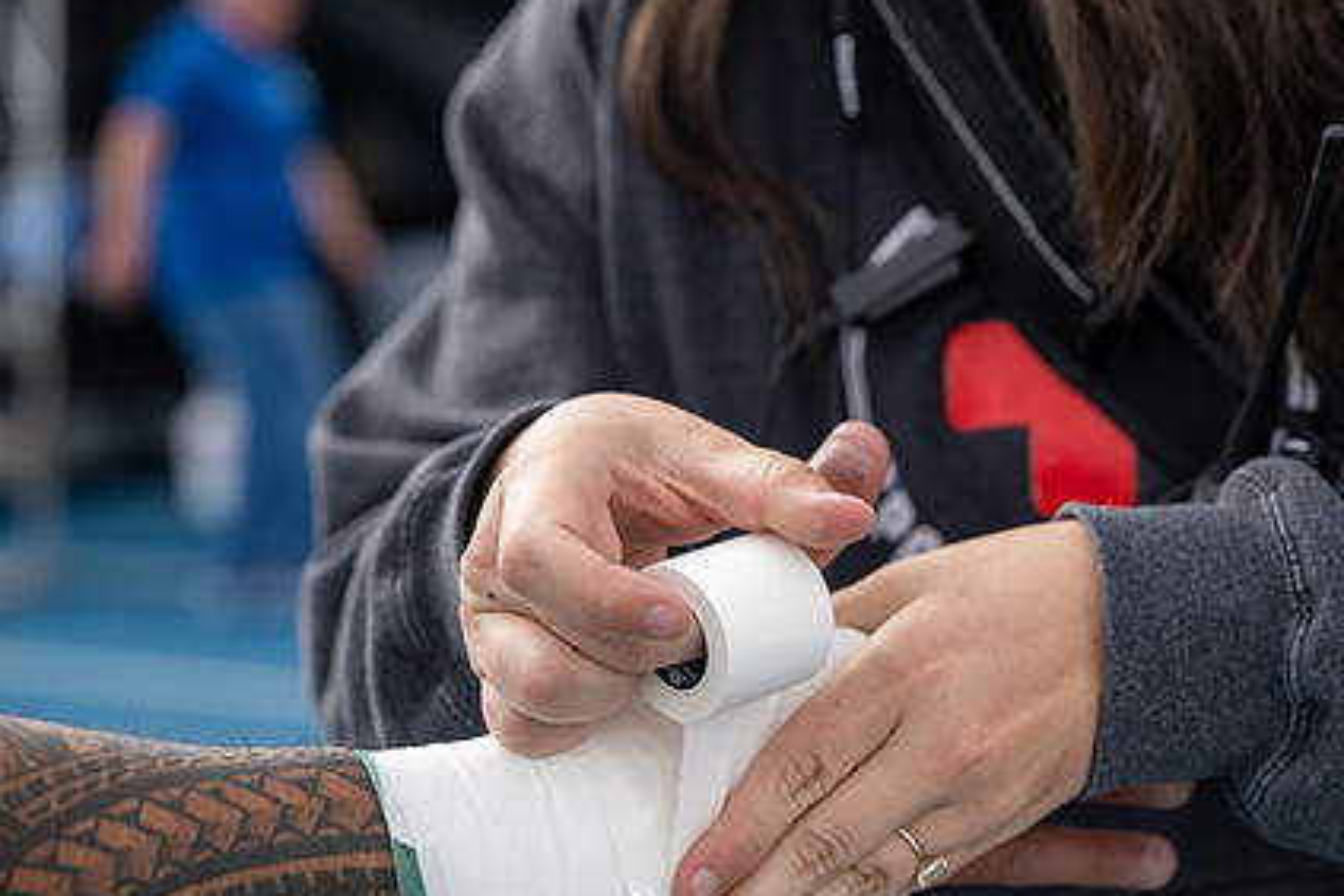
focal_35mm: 96
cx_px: 918
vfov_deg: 14.2
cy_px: 500
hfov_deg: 21.1
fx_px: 3584
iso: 250
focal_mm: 70
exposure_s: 1/1250
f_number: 4
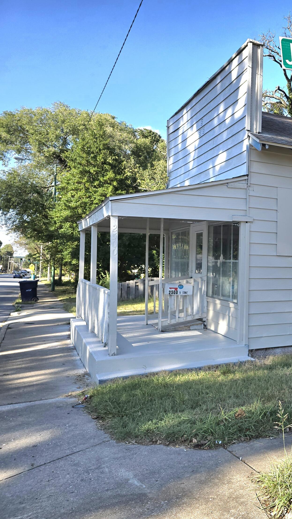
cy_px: 263
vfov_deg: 58.0
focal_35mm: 34
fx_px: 468
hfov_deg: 30.1
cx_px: 341
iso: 12
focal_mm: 6.3
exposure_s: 1/476
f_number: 1.7
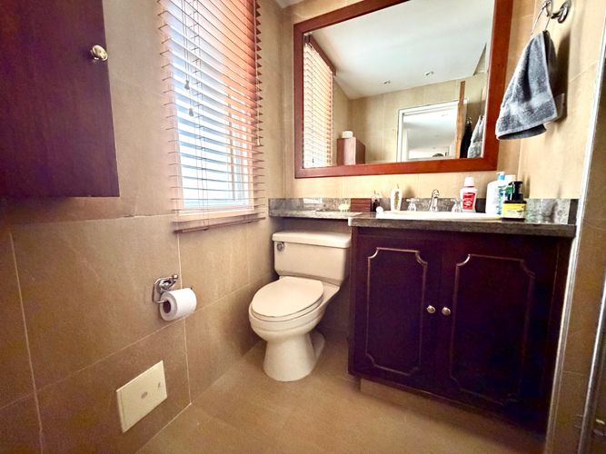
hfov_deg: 102.1
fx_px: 245
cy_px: 227
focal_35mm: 14
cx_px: 303
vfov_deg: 85.7
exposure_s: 1/60
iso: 1250
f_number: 2.2
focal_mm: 2.22
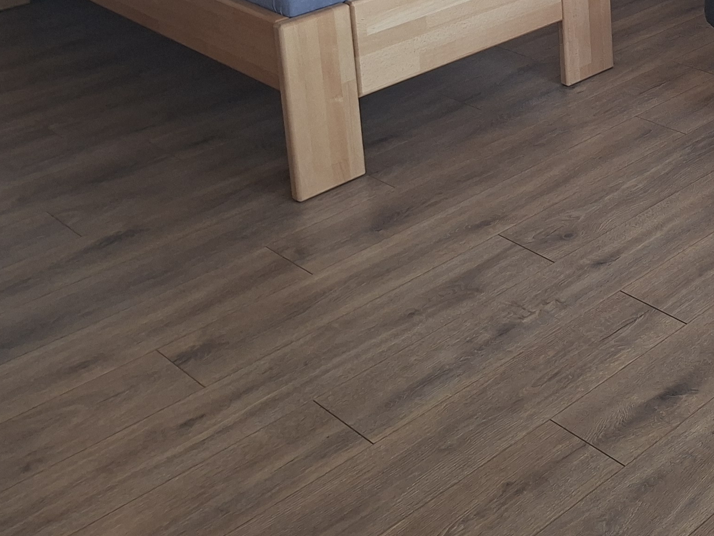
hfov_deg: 29.0
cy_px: -144
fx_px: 1238
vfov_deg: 22.1
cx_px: 793
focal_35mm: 60
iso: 320
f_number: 1.8
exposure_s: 1/100
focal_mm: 5.54
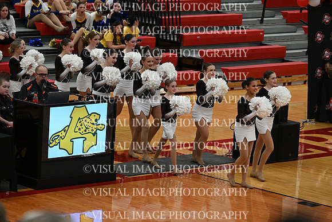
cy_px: 111
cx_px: 166
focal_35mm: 170
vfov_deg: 8.1
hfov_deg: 12.1
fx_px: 1568
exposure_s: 1/400
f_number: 4
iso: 4000
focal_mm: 170
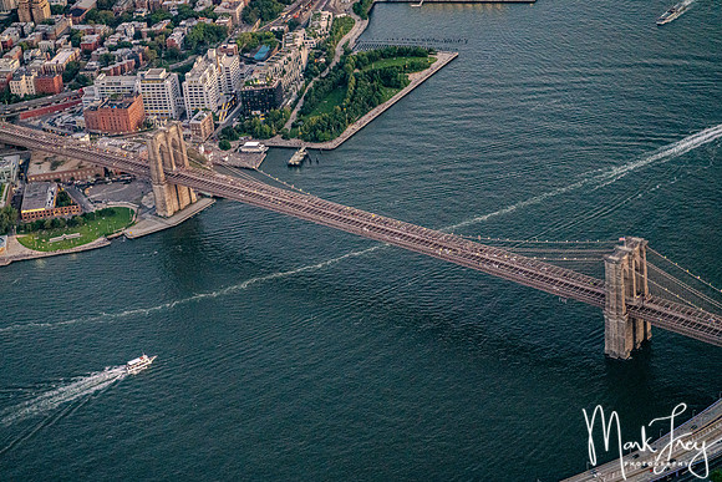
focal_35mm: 78
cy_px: 241
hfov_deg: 25.8
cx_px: 352
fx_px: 1574
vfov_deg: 17.4
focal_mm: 75
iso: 8000
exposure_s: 1/800
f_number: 2.8
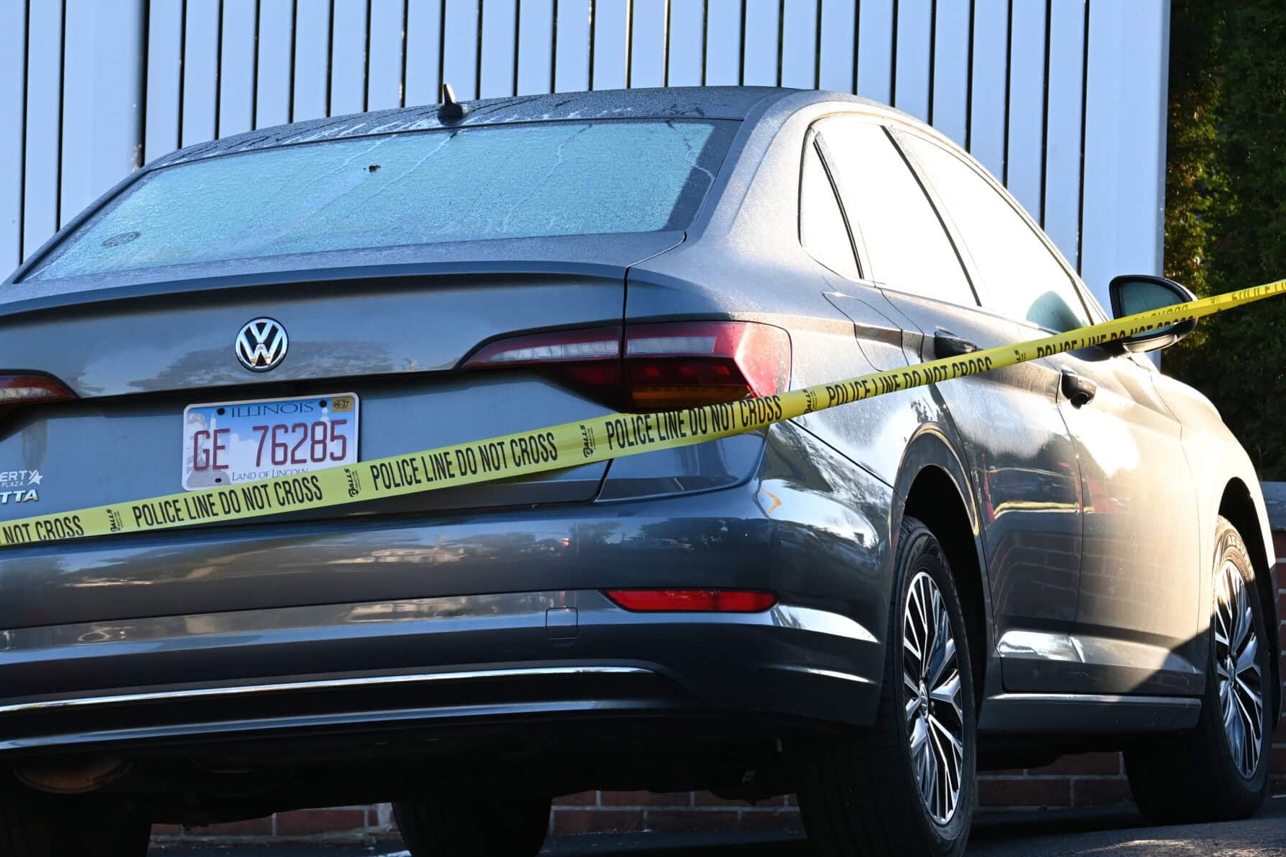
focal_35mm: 237
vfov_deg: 5.8
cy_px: 386
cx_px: 622
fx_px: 8466
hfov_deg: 8.7
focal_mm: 110
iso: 360
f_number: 5
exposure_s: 1/250
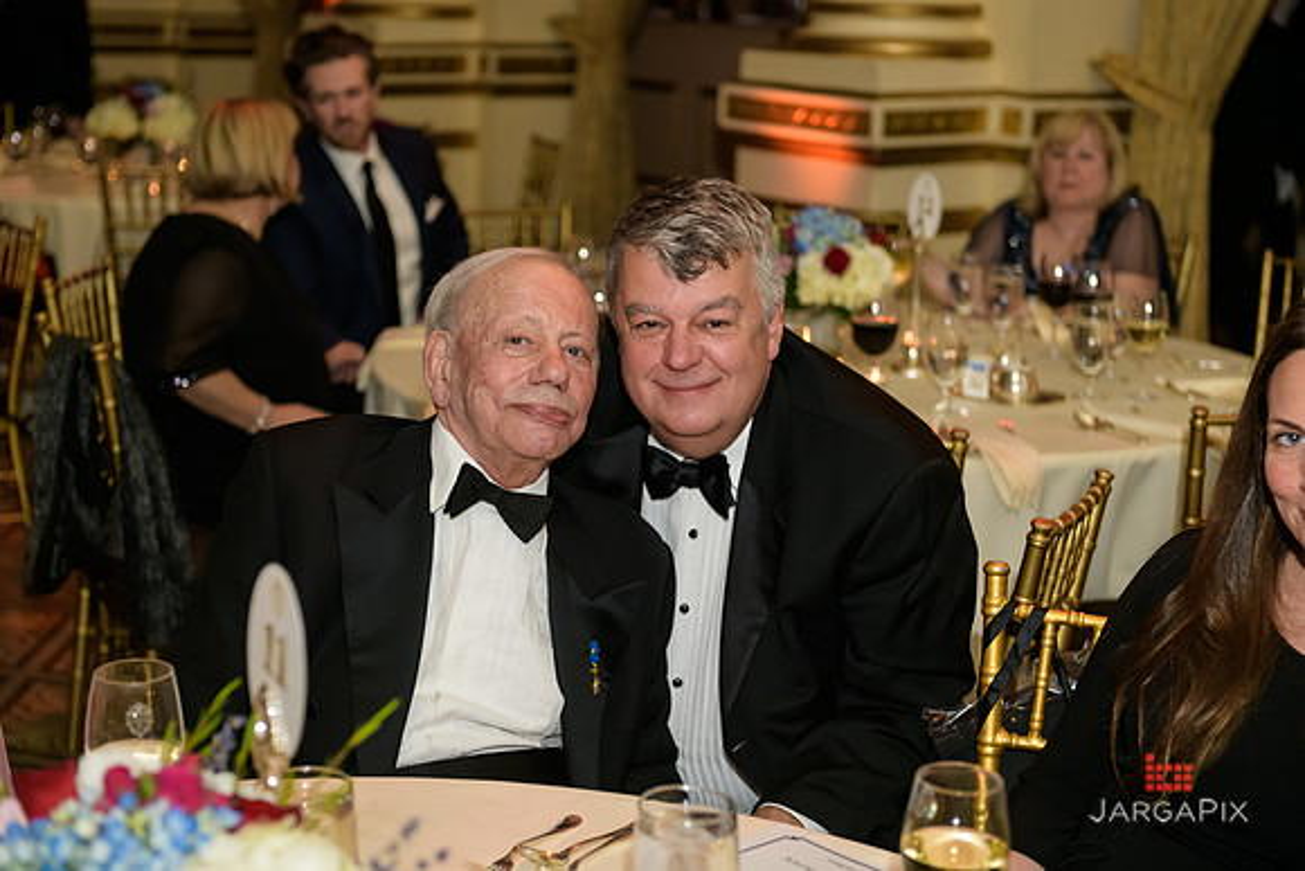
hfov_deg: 33.4
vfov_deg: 22.6
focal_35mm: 60
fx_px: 2175
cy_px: 436
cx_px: 652
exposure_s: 1/100
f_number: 3.2
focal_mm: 60
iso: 1600
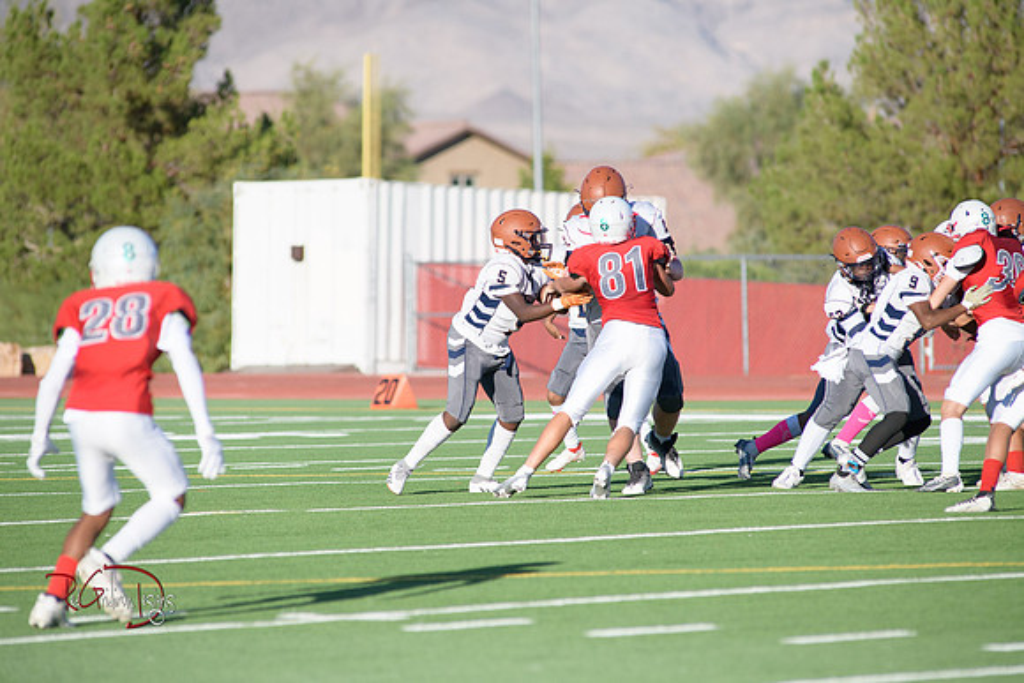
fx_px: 8535
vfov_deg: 4.6
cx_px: 512
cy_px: 342
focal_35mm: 300
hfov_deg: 6.9
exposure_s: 1/8000
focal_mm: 300
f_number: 5
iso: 1000
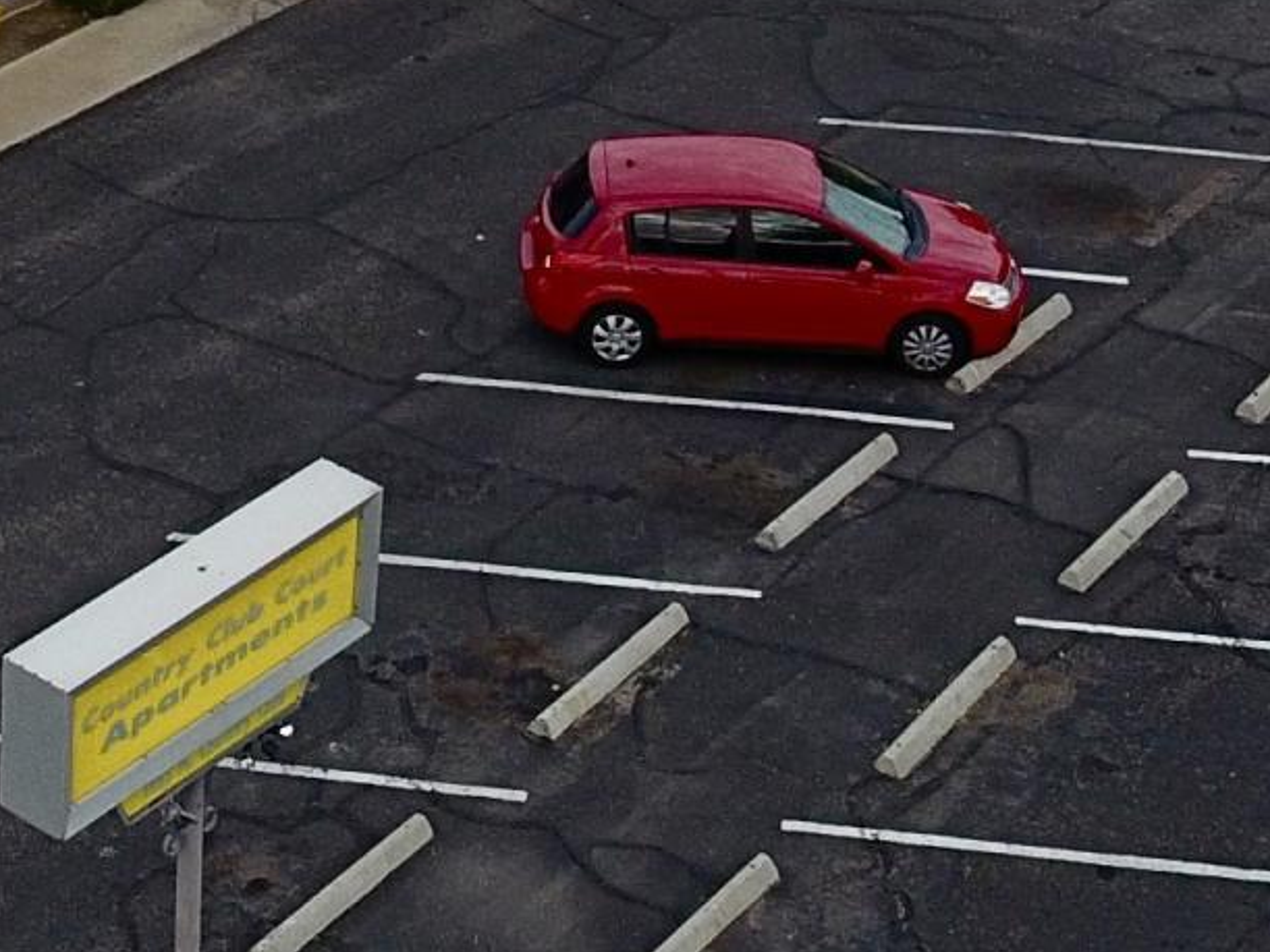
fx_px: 3595
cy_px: -448
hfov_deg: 19.9
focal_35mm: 98
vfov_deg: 14.2
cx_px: 338
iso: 100
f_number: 2.8
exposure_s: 1/408
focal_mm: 3.61
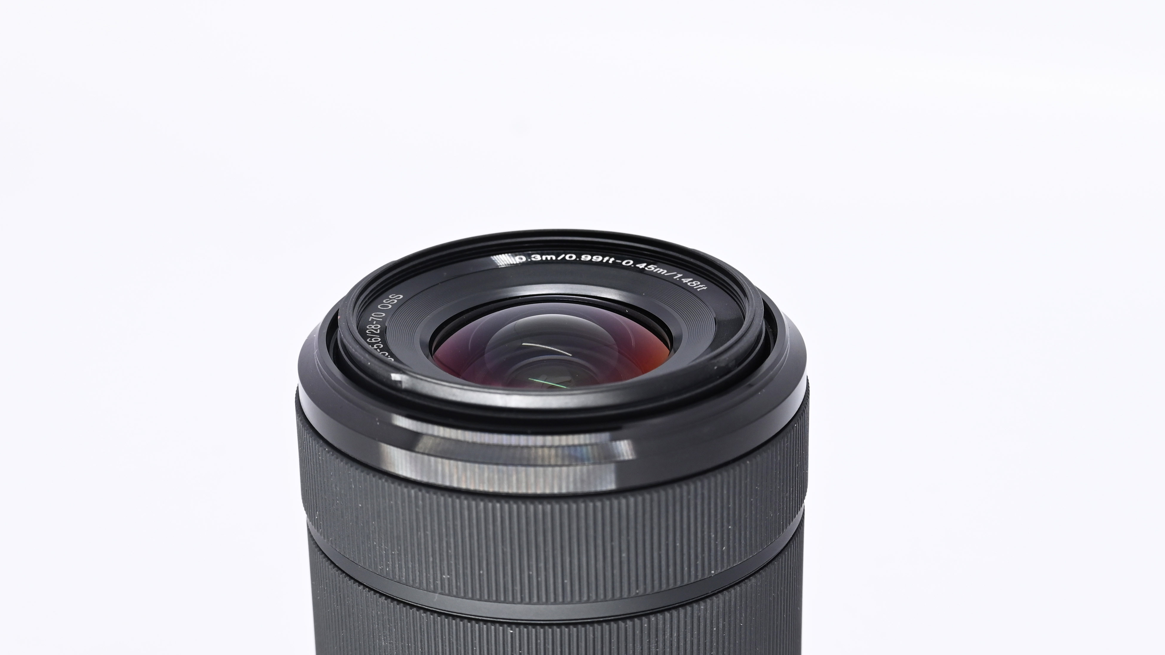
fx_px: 2626
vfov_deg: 14.2
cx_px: 582
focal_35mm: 85
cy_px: 359
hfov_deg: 25.0
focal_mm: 54
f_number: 9
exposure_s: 1/160
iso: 500
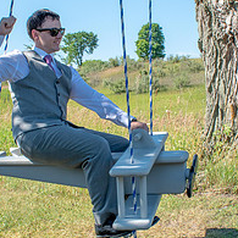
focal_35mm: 76
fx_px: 591
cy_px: 126
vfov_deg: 22.8
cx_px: 123
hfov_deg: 22.8
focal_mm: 20
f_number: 9
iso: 200
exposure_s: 1/320
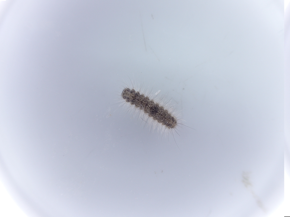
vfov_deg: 46.8
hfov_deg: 60.0
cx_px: 145
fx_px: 251
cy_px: 108
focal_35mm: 30
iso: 100
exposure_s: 1/100
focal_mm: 5.5
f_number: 6.3
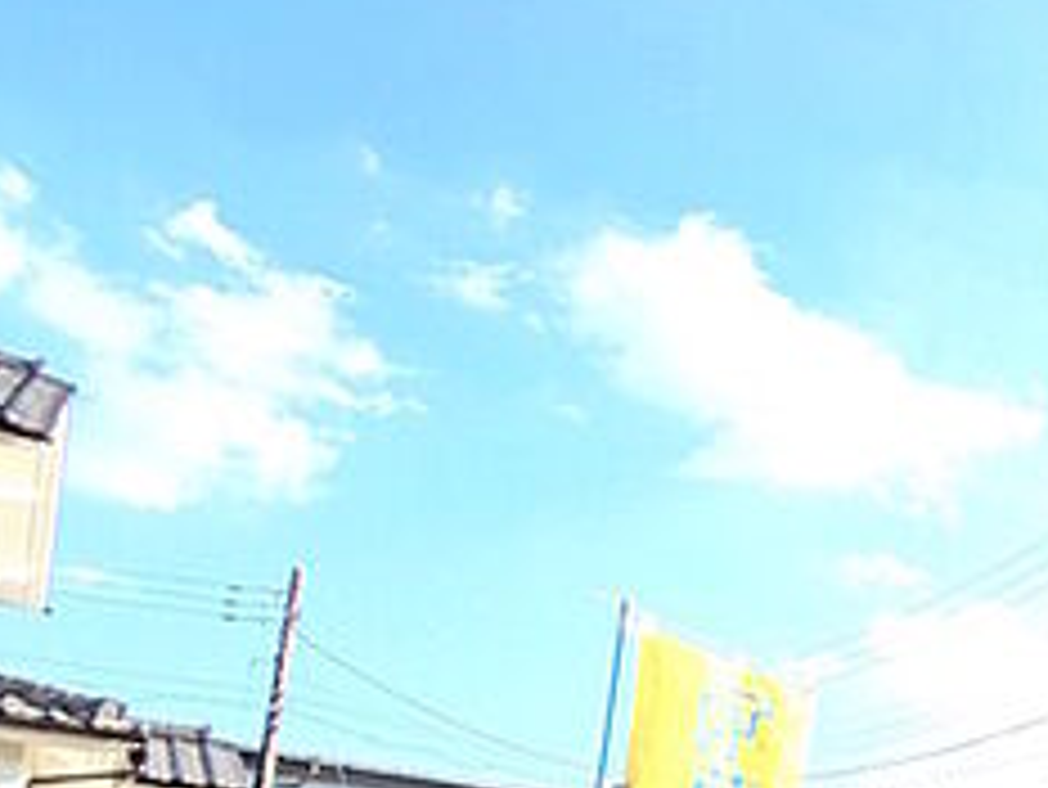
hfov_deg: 37.8
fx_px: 1090
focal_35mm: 36
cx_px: 1273
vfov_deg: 34.1
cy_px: 878
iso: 49
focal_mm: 1.83
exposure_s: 1/504
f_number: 2.2
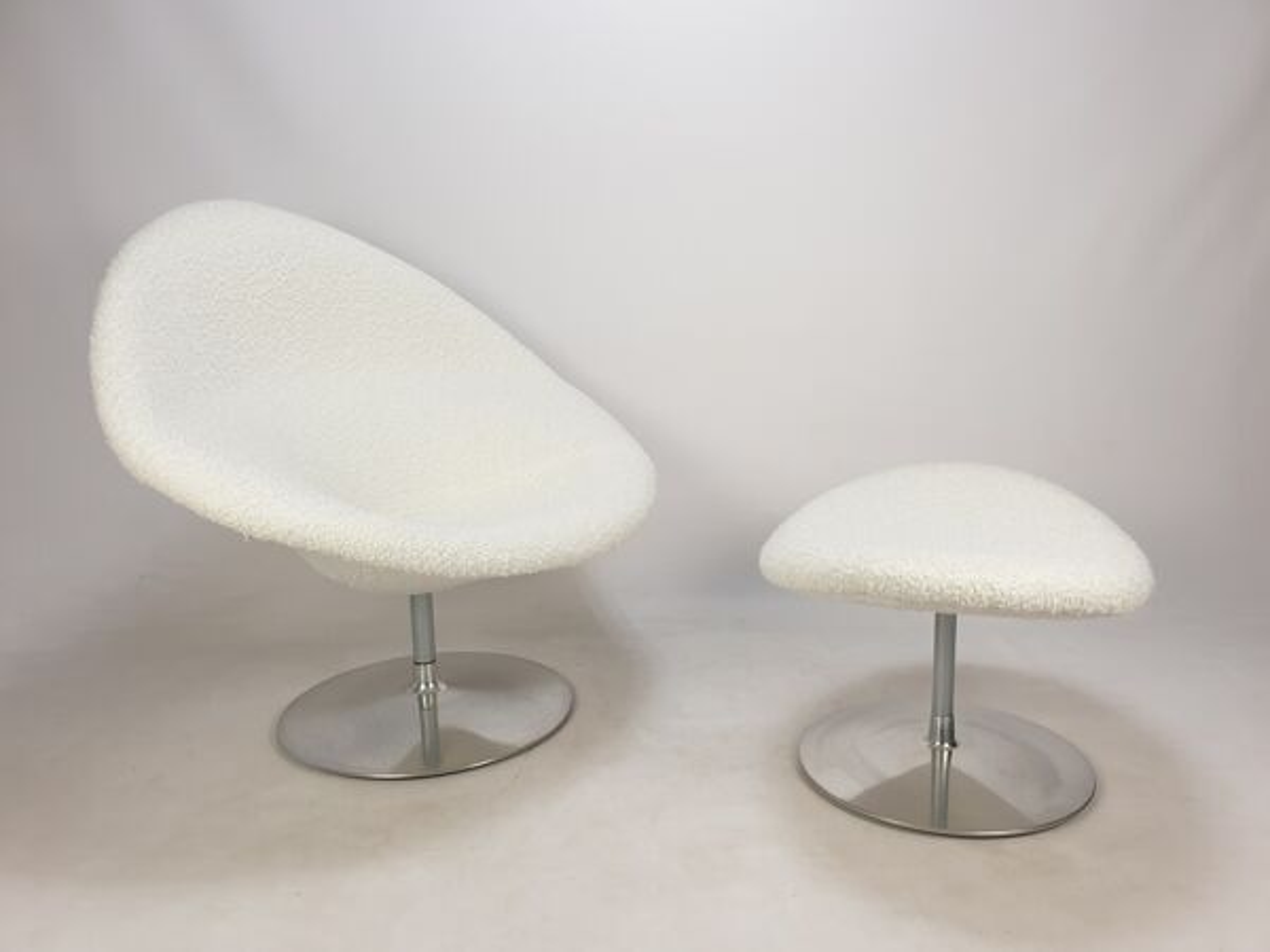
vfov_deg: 53.1
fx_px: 954
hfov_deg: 67.3
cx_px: 635
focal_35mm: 26
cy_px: 476
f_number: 2.4
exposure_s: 1/100
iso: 64
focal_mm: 4.3
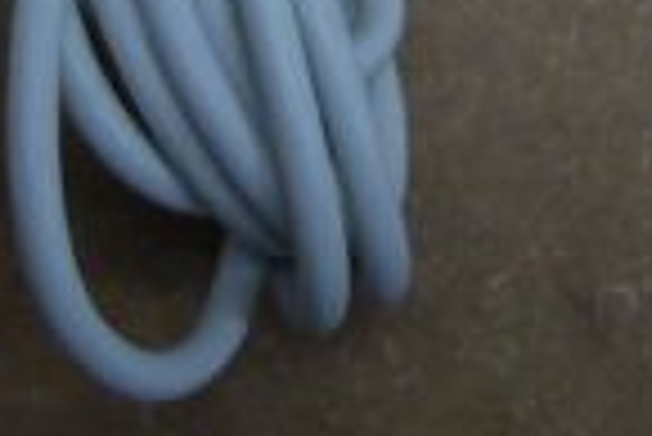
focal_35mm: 201
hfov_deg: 10.2
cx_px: 499
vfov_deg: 6.4
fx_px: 3644
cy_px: -697
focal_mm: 5.8
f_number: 2.8
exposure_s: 1/30
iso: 80
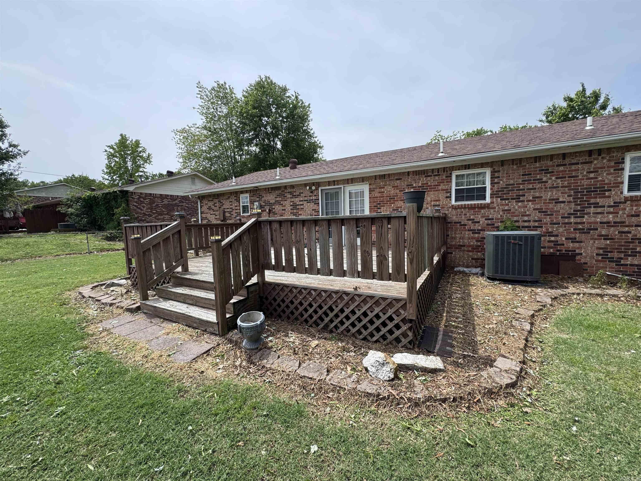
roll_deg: +1.9
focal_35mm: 14
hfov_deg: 102.1
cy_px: 240
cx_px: 320
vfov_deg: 85.7
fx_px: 259
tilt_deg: -3.6
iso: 50
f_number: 2.2
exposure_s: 1/741
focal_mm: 2.22
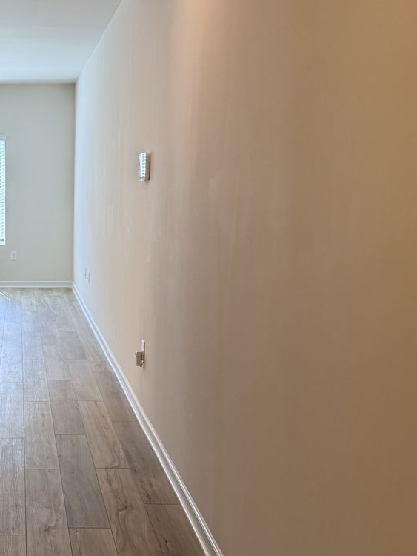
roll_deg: -0.4
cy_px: 278
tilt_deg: -7.1
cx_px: 28
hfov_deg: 28.9
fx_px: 771
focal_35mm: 48
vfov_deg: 39.6
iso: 200
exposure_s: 1/238
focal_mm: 6.76
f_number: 1.78
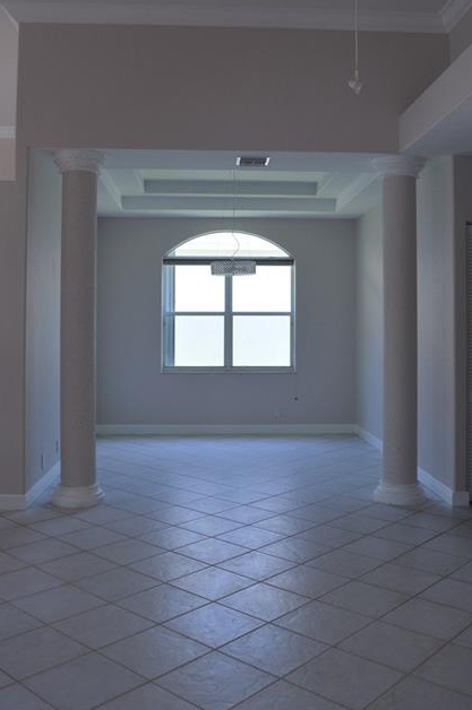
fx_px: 651
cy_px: 285
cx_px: 232
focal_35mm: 33
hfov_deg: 39.9
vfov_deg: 56.9
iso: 400
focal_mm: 18
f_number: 5
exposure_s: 1/100
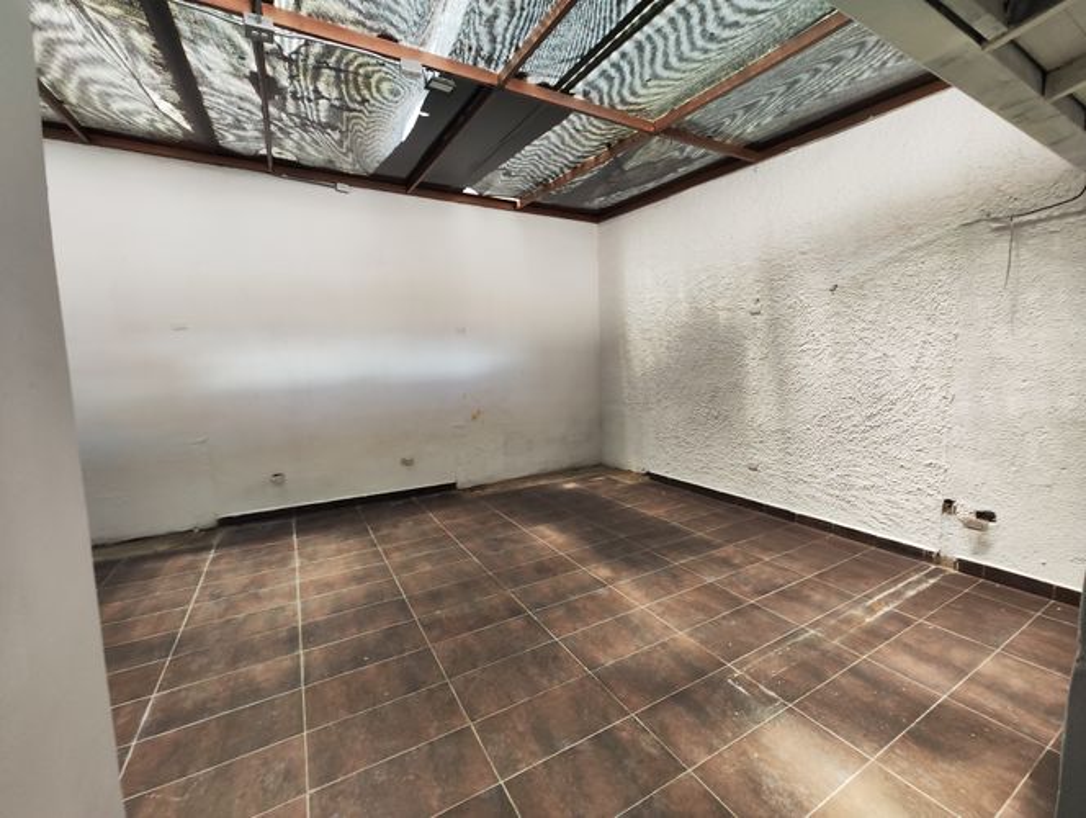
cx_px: 543
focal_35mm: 14
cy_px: 409
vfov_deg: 85.8
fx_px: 440
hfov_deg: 102.0
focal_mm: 2.16
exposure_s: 1/30
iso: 516
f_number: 2.2
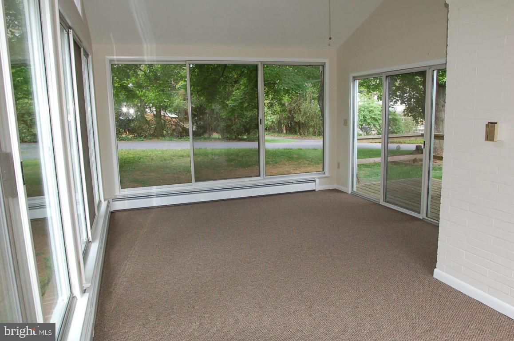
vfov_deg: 50.2
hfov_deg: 70.5
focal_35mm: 26
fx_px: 363
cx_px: 257
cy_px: 170
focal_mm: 17
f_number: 9
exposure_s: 1/80
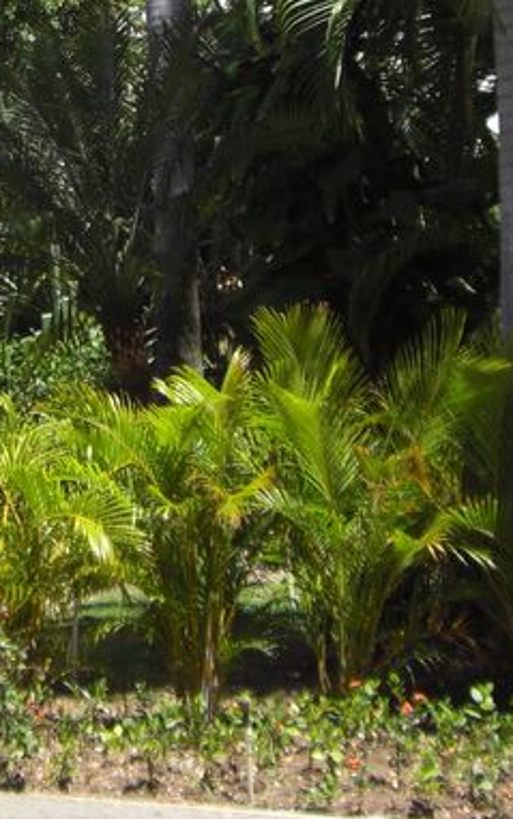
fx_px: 2414
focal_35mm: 108
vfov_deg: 18.8
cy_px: 0
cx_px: -26
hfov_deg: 12.0
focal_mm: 6.2
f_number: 2.7
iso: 64
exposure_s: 1/640
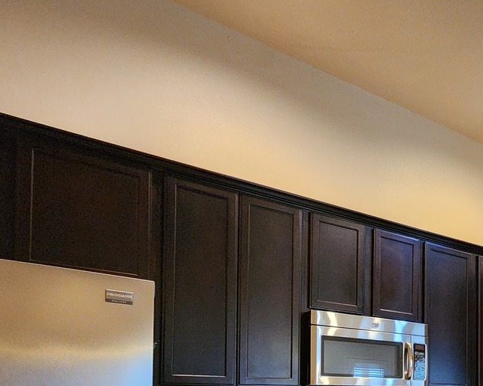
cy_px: 397
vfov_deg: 42.3
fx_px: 415
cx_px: 476
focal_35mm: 29
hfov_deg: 49.9
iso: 640
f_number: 2.2
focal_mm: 2.2
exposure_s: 1/30
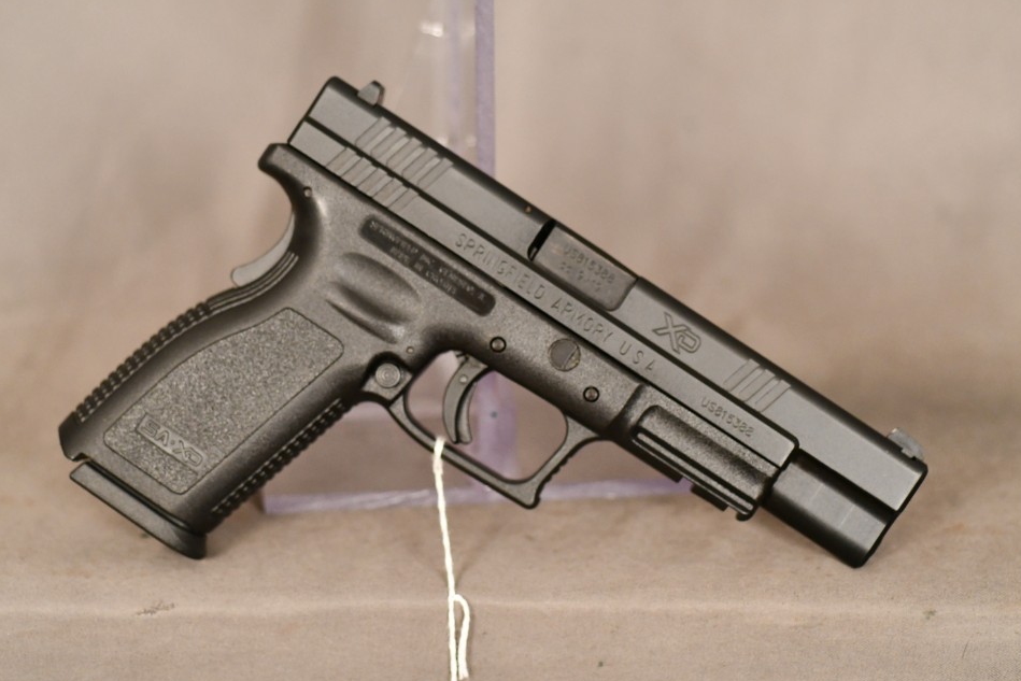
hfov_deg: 22.4
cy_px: 341
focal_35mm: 91
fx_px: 2581
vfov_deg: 15.0
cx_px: 515
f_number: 3.2
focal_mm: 60
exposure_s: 1/250
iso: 2800
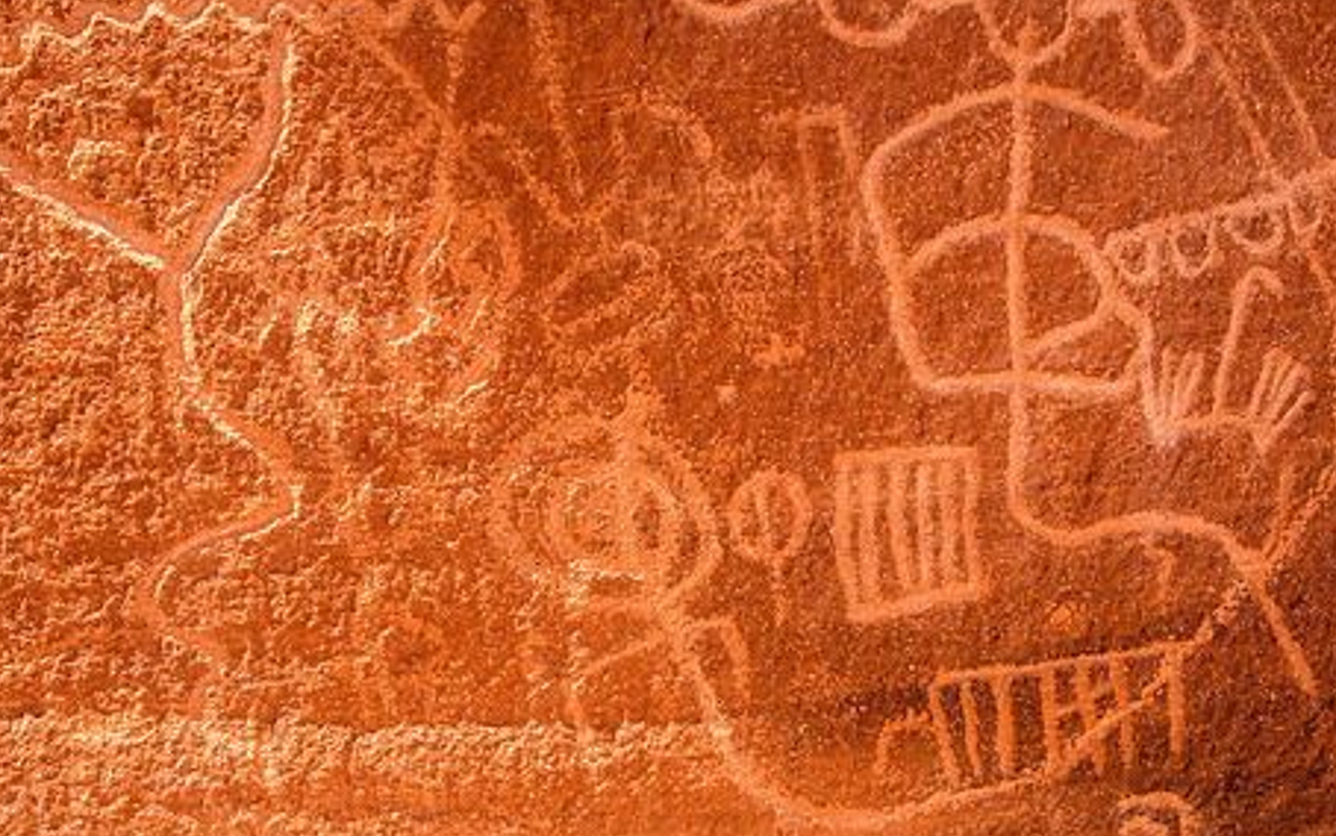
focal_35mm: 43
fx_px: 1566
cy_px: 443
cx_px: 606
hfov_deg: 46.1
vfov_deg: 29.9
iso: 400
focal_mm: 22
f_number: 11
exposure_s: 1/100
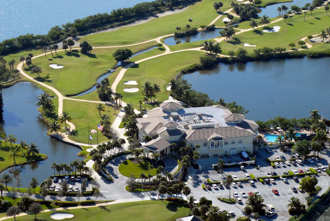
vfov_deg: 10.0
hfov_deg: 14.8
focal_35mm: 138
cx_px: 165
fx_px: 1266
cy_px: 110
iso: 400
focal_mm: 92
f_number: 13
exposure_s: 1/400
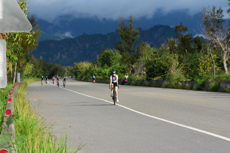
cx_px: 115
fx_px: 991
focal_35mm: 155
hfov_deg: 13.2
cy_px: 76
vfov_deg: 8.9
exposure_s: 1/4000
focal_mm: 155
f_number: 25
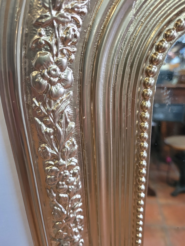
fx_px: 185
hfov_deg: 53.1
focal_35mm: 26
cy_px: 123
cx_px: 92
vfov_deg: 67.3
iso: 400
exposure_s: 1/50
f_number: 1.8
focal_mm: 5.4
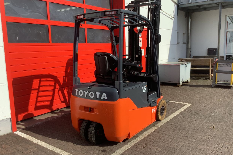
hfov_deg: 57.2
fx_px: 214
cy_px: 78
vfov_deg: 40.0
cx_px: 114
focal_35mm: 33
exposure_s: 1/981
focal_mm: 3.3
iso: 25
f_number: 2.4
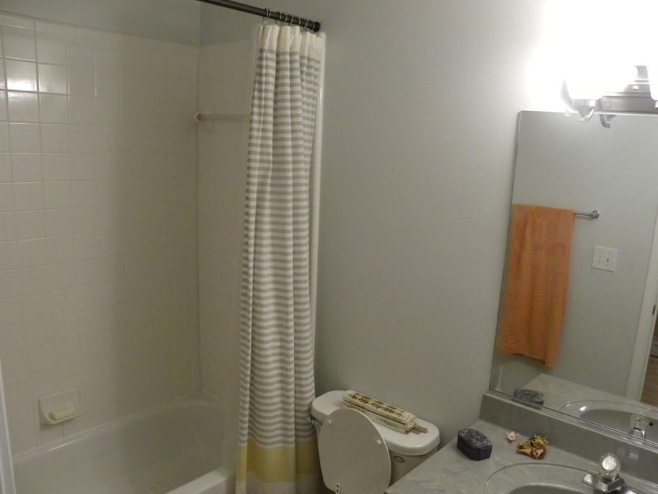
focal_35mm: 29
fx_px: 551
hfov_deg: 61.5
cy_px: 267
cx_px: 363
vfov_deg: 48.2
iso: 400
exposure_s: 1/64
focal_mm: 4.6
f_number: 2.8
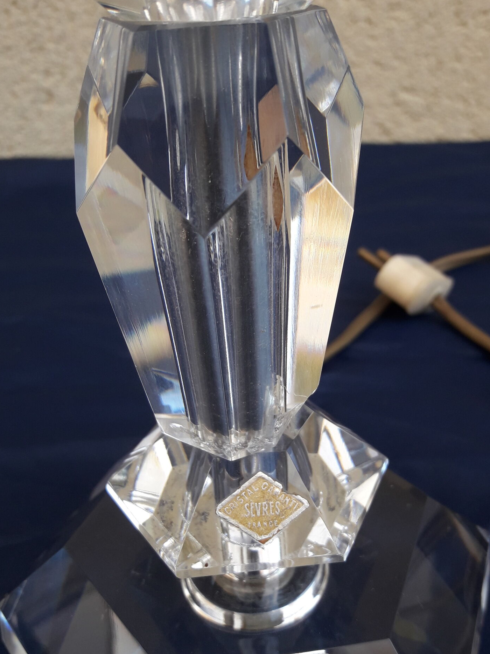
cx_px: 244
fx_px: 566
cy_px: 341
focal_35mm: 30
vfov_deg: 59.9
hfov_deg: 46.8
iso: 40
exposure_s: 1/50
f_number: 1.9
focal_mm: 3.7
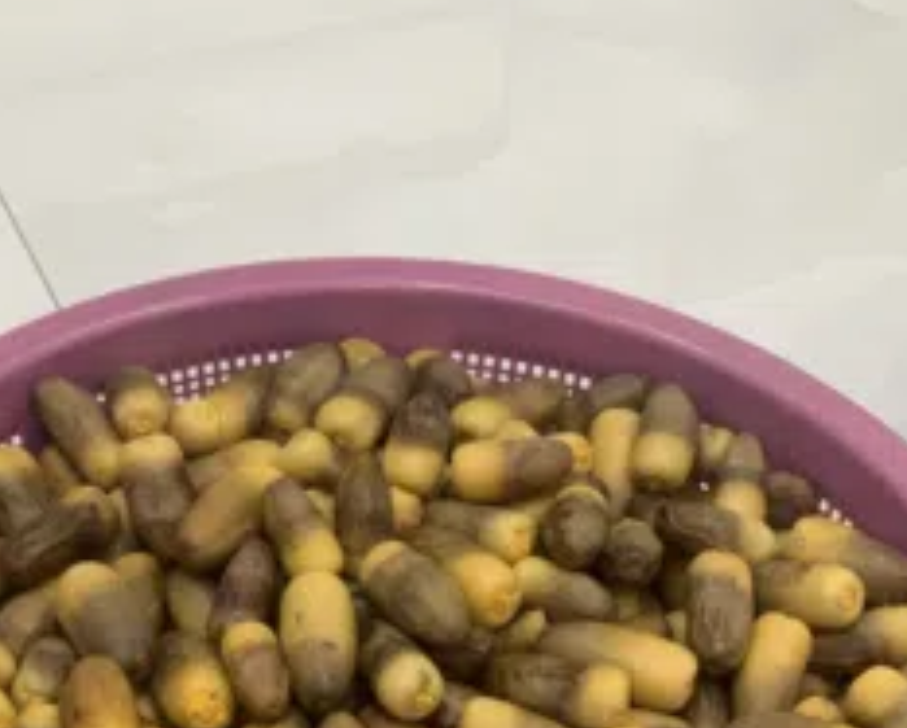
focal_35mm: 87
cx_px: 393
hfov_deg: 21.9
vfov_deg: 17.4
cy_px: 654
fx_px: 2338
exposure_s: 1/60
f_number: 2.4
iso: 160
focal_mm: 6
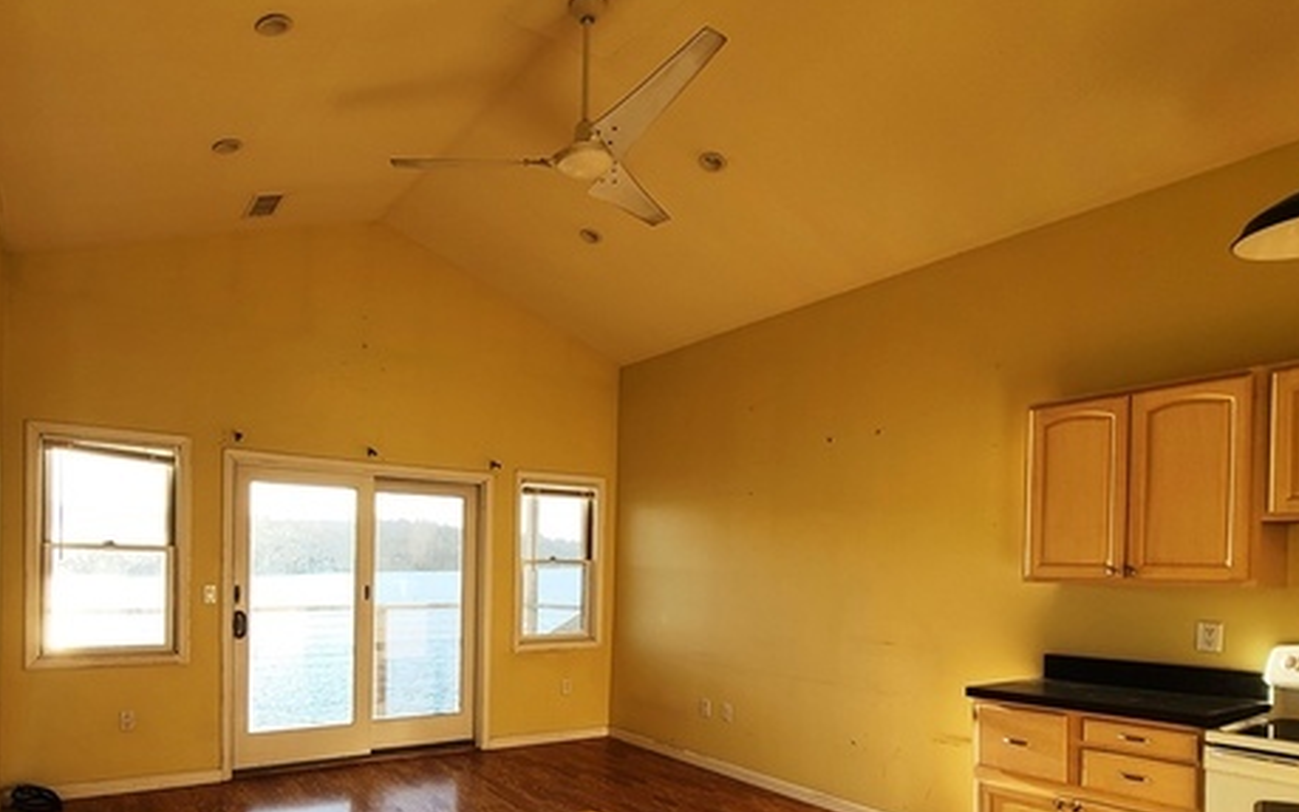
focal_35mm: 20
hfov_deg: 84.0
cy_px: 580
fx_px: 708
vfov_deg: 57.5
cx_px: 519
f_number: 2.2
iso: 50
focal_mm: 2.2
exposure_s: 1/304
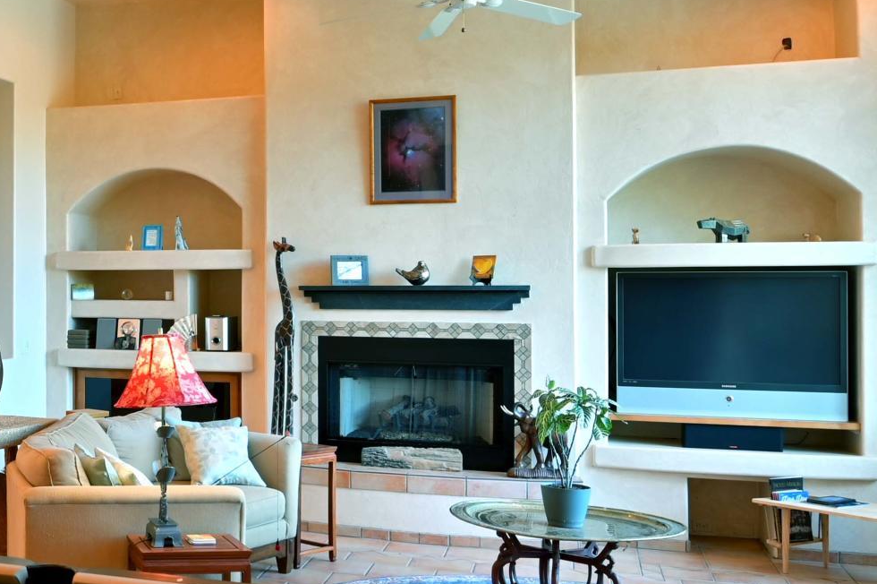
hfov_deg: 35.3
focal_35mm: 49
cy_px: 271
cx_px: -57
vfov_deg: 27.5
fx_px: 1193
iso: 100
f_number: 9
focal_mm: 16
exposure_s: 1/1.3
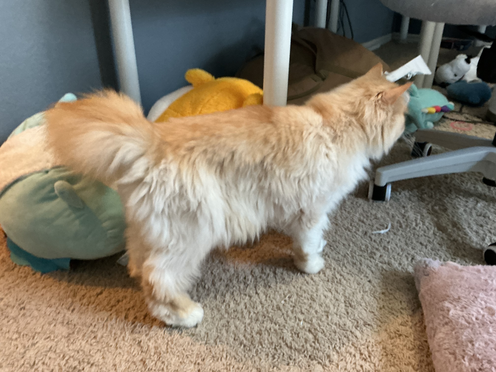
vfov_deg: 48.2
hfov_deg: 61.7
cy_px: 186
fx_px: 416
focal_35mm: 29
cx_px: 248
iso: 320
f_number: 1.8
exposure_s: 1/30
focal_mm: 3
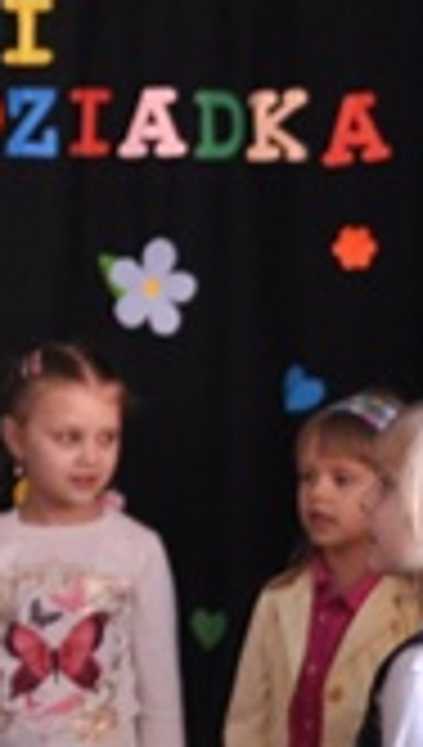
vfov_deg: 7.6
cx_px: -140
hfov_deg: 4.3
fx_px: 5615
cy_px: 295
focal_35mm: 283
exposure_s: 1/40
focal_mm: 50
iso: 320
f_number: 1.8
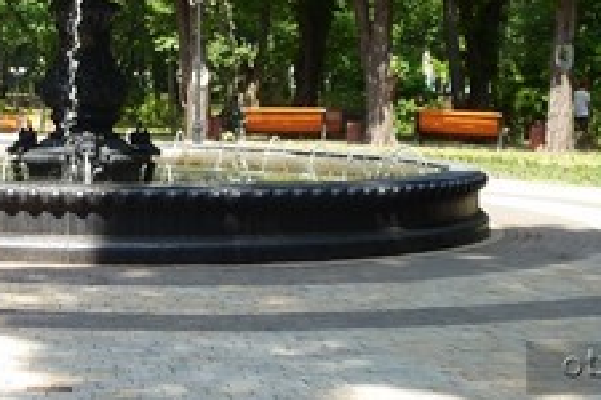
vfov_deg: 16.4
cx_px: 75
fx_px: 1352
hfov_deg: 24.4
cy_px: -33
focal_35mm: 81
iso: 80
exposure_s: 1/160
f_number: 4
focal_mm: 5.7
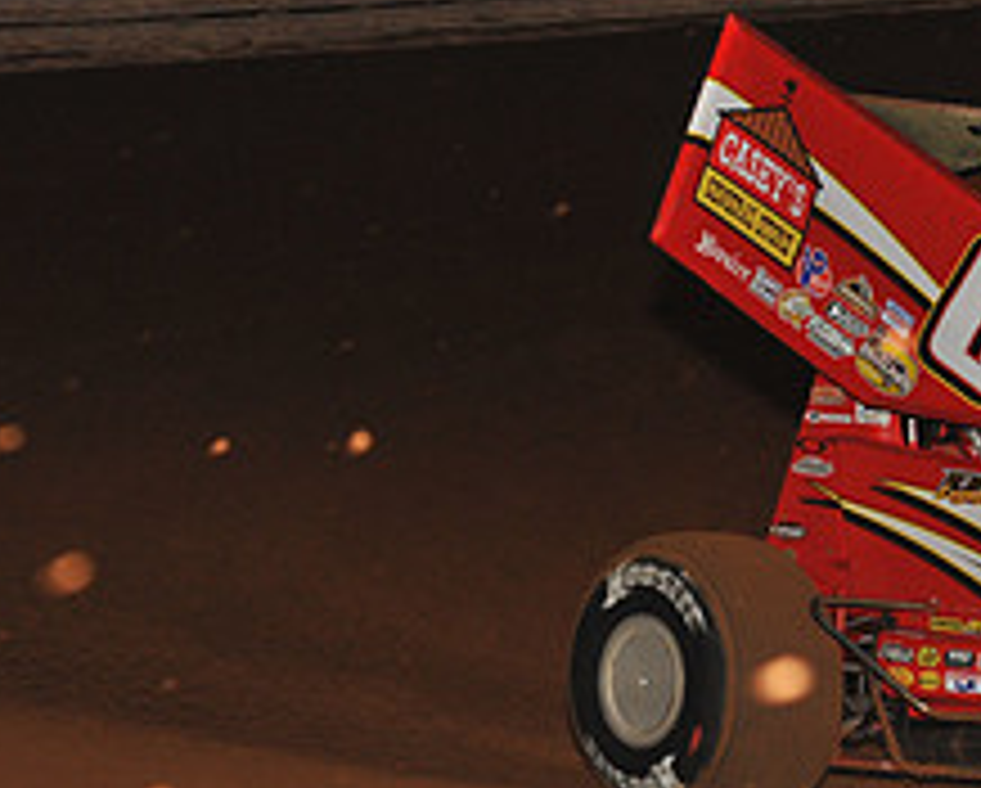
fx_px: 8693
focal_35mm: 299
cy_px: 509
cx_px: 1089
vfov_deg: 5.2
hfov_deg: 6.4
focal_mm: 120
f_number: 7.1
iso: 1250
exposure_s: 1/320
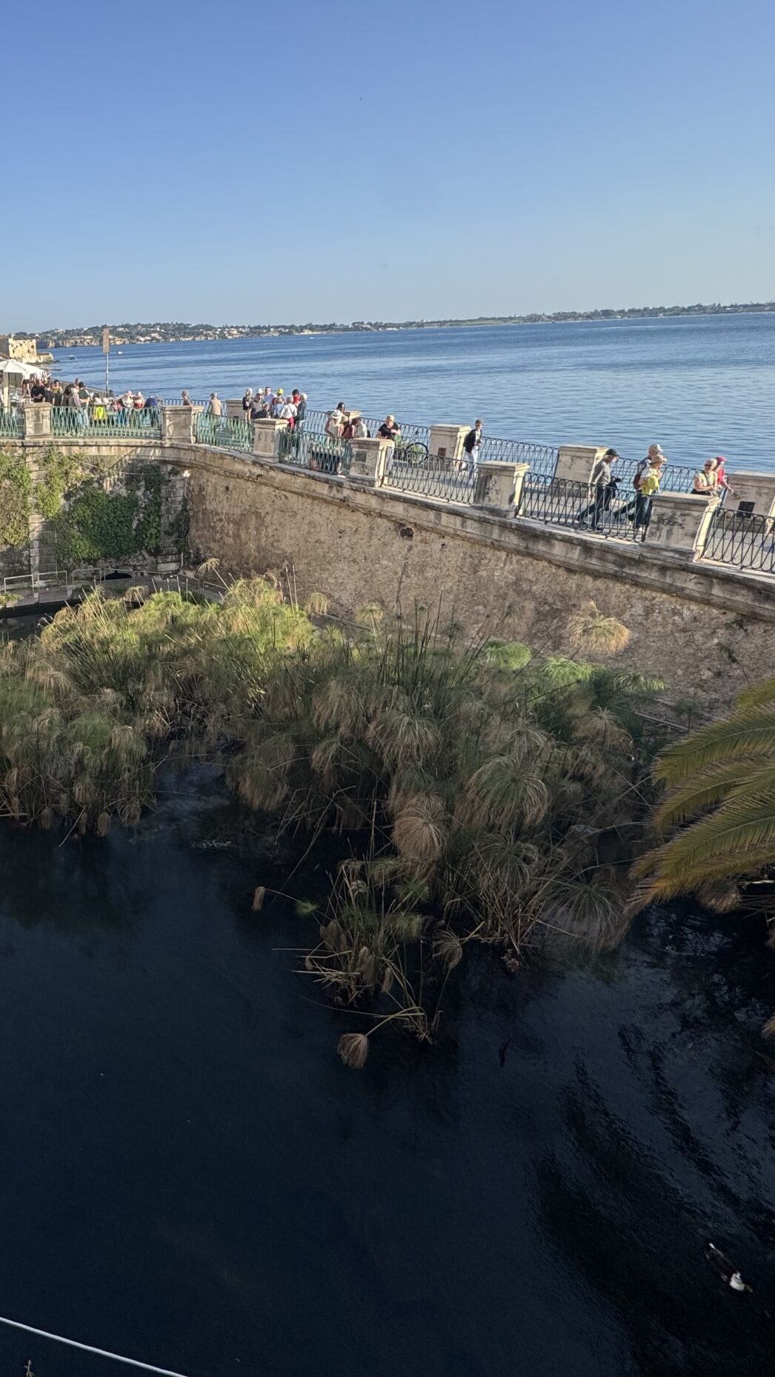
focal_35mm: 21
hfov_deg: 46.2
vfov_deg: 83.8
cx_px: 24
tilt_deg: -22.9
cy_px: 670
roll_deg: +3.7
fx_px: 767
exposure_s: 1/804
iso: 40
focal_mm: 2.22
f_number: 2.2
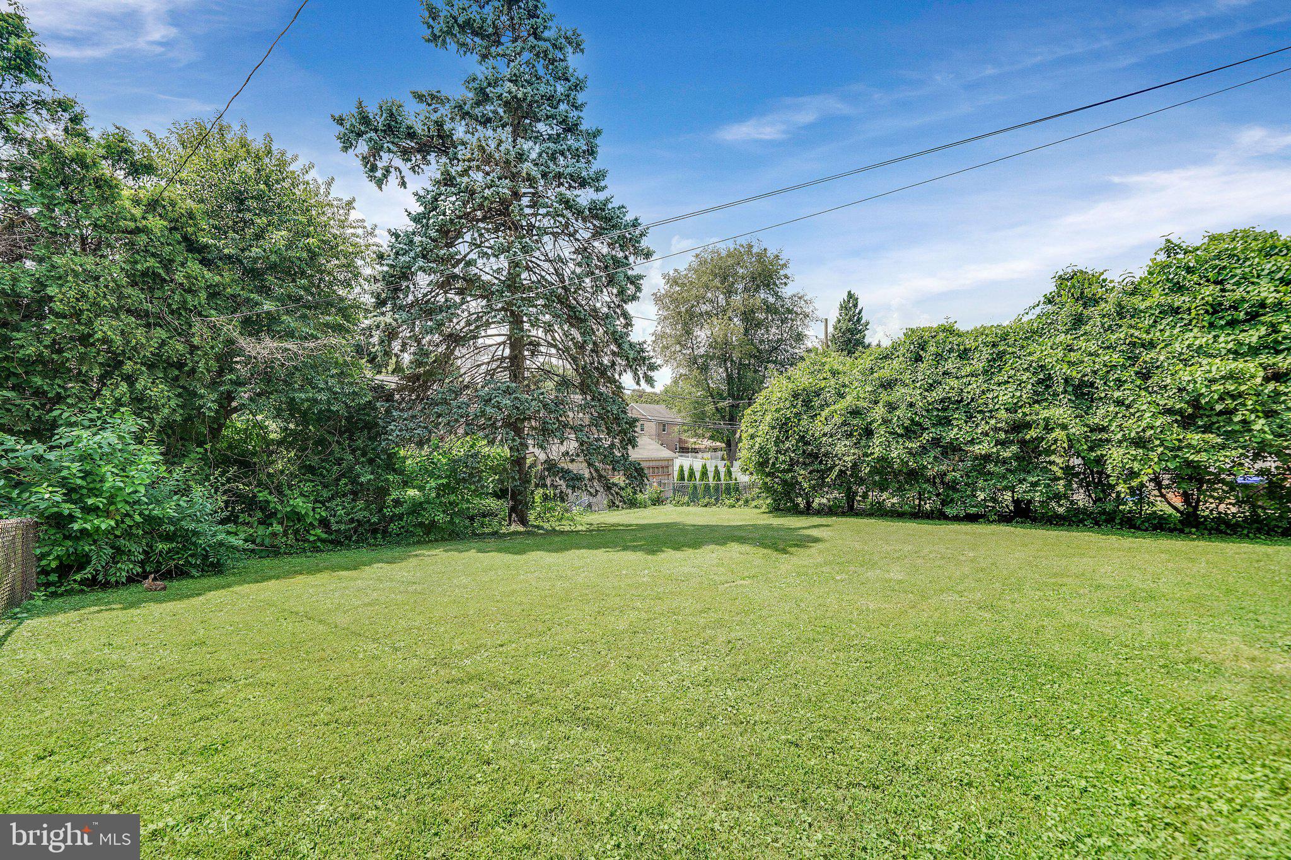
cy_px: 430
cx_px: 646
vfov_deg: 85.4
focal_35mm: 13
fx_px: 466
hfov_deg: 108.3
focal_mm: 13
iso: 100
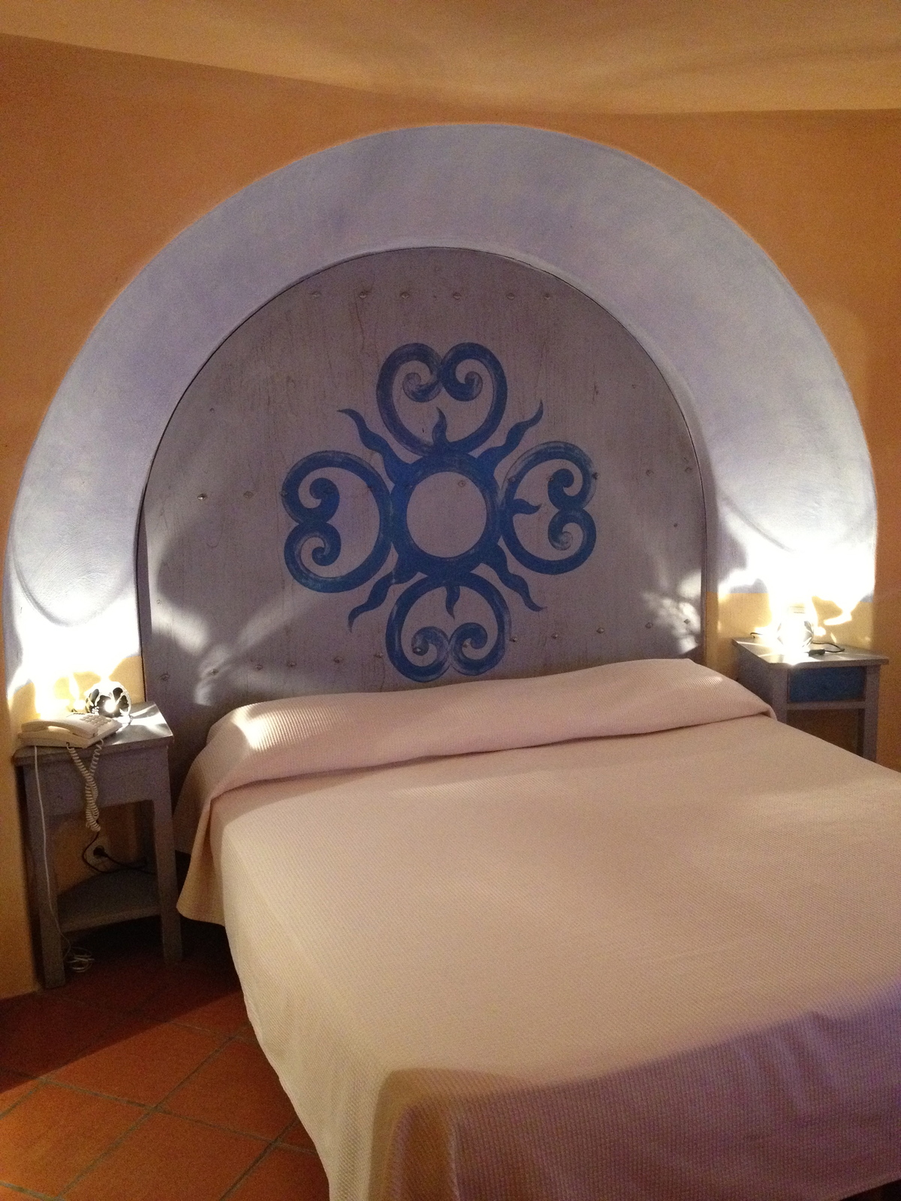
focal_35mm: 35
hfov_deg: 40.7
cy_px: 600
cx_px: 450
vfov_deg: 52.6
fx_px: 1215
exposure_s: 1/17
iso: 500
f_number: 2.4
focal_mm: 4.28
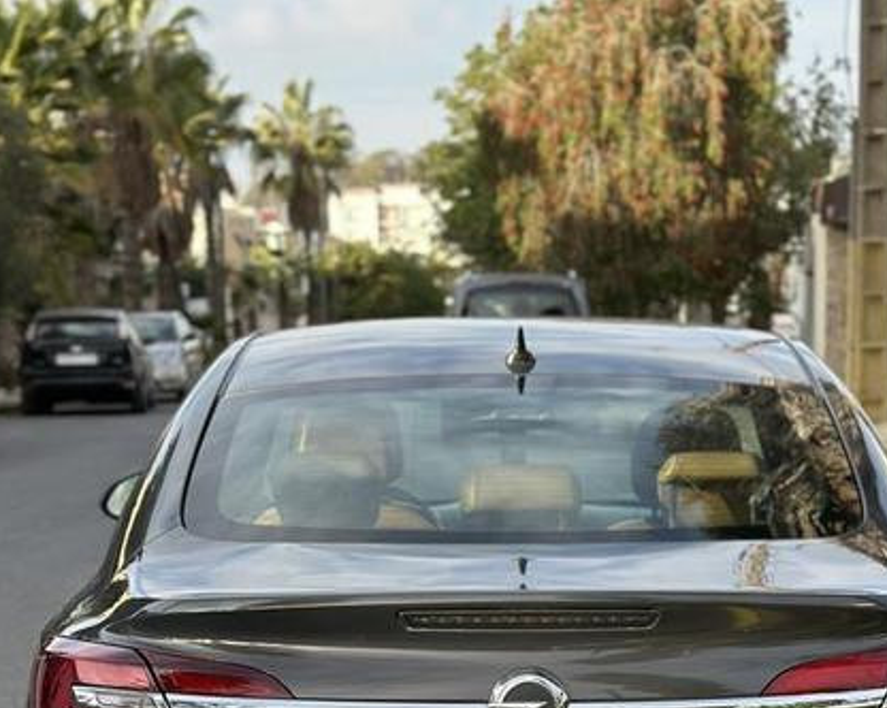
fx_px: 2570
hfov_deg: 19.5
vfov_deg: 15.0
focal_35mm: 98
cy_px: 890
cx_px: 569
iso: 80
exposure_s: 1/1050
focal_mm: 6.86
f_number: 1.78
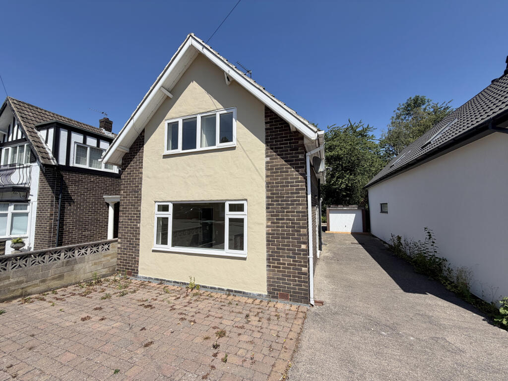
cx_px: 254
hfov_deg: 102.1
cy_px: 190
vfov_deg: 85.7
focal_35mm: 14
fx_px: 205
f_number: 2.2
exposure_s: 1/1145
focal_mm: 2.22
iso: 20
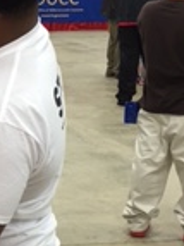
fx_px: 923
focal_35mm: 130
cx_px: -131
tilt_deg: -11.7
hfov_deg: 10.8
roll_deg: +0.1
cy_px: 145
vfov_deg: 15.2
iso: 32
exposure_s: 1/15
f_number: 2.2
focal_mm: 4.15
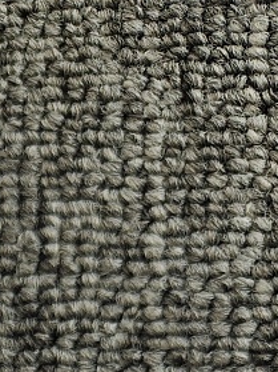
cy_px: 701
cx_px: -173
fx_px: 997
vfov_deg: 16.8
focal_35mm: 93
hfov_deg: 14.5
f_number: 1.88
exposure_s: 1/100
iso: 922
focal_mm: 5.56
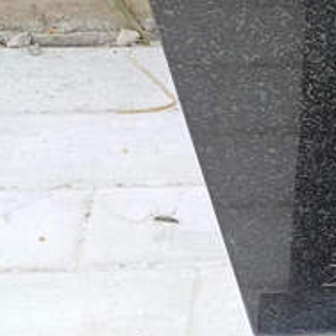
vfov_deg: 18.4
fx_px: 1032
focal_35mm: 94
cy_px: 236
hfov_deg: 14.6
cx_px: 708
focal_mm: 4.76
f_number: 1.69
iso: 112
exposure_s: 1/132
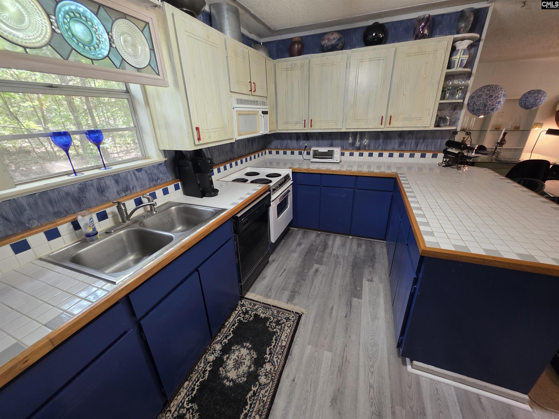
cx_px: 280
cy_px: 210
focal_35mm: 13
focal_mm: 2.2
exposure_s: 1/60
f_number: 1.9
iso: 200
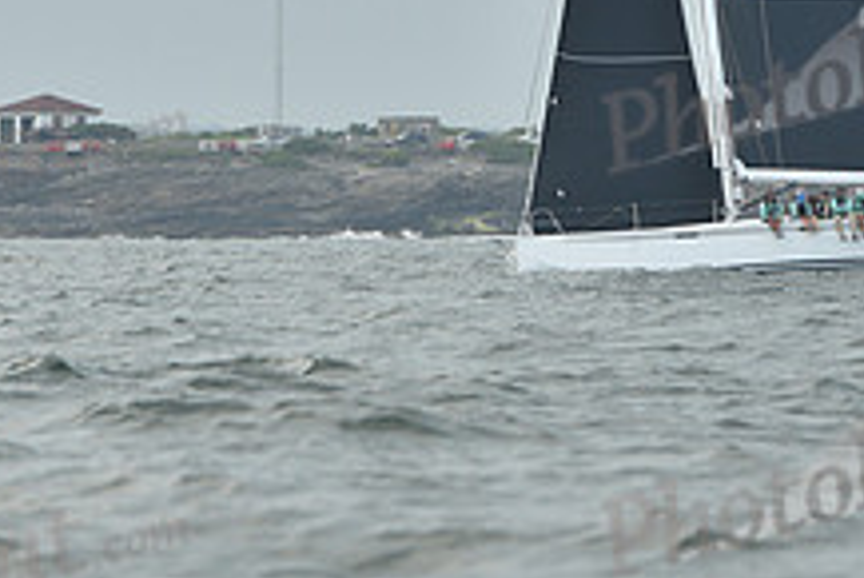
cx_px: 398
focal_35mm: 535
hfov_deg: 3.9
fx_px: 12848
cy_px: -82
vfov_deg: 2.6
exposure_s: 1/800
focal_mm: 200
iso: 250
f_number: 5.6
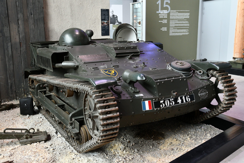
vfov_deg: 40.0
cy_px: 82
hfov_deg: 57.2
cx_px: 122
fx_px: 224
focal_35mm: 33
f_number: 3.2
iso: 800
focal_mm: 22
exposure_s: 1/40
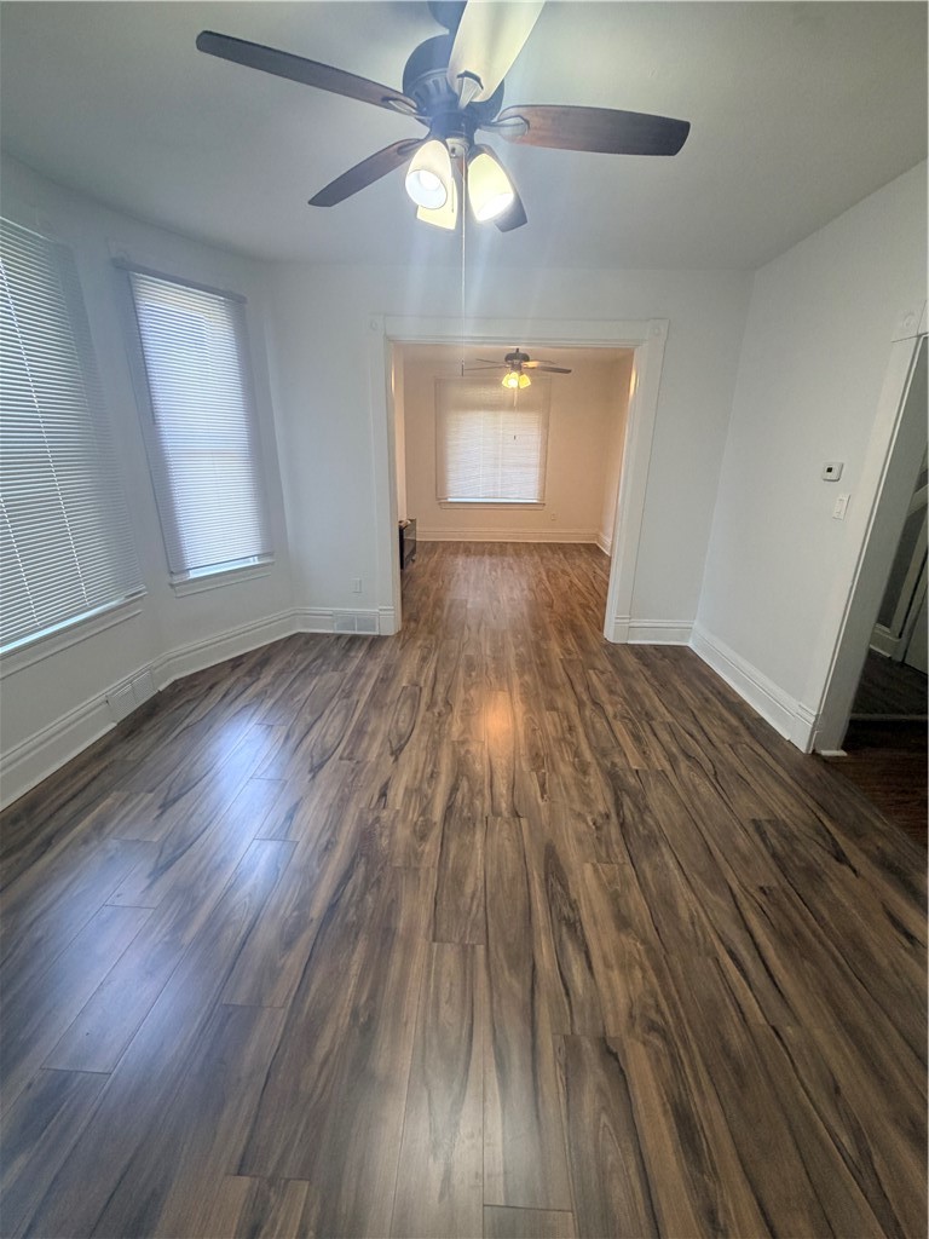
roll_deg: +0.8
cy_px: 620
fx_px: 501
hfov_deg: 85.7
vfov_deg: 102.1
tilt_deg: -19.1
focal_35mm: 14
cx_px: 464
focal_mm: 2.22
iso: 250
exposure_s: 1/120
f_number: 2.2
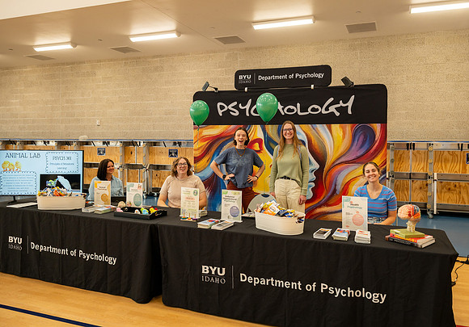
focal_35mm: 27
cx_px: 270
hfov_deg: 65.8
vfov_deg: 48.9
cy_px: 147
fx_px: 360
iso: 200
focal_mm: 24
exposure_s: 1/100
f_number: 4
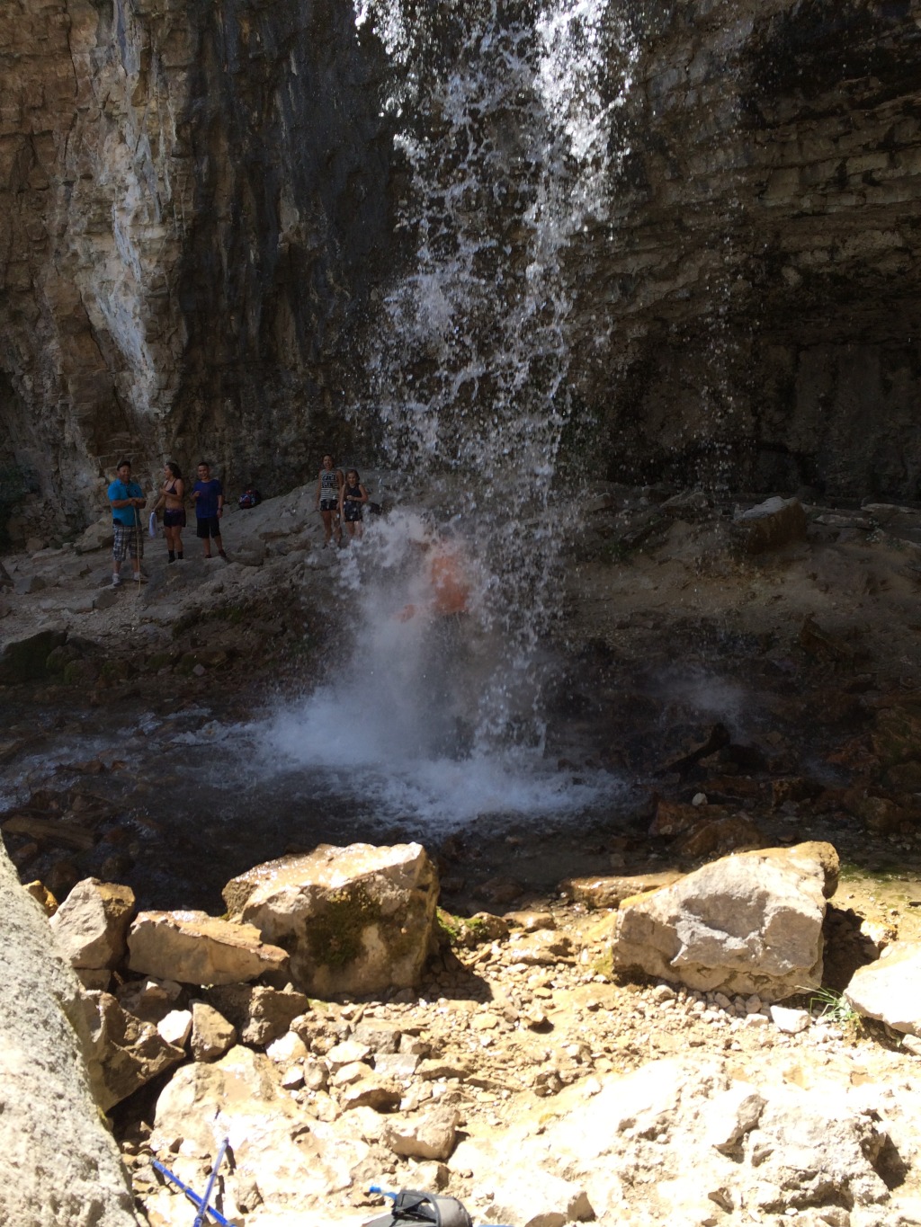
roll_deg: +1.0
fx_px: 1029
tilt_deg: -10.8
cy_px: 614
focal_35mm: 29
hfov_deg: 48.2
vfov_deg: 61.7
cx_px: 460
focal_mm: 4.15
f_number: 2.2
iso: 32
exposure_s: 1/547
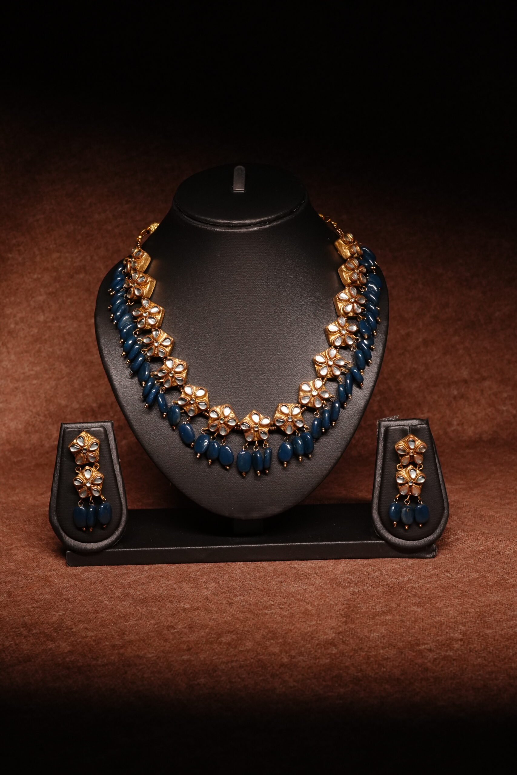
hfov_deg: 26.0
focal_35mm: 52
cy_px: 388
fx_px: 1120
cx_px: 258
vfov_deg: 38.2
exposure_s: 1/100
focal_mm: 35
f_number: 8
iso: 1600
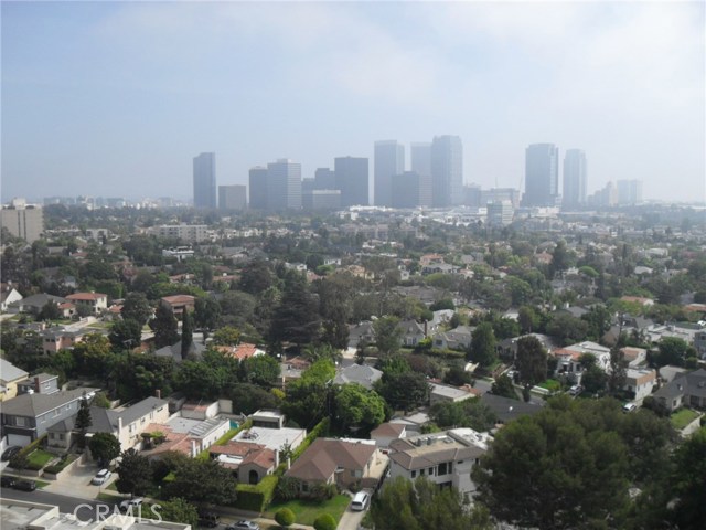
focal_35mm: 35
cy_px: 265
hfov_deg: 52.6
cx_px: 353
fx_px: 714
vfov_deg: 40.7
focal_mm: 6.2
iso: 100
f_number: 8.9
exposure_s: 1/250
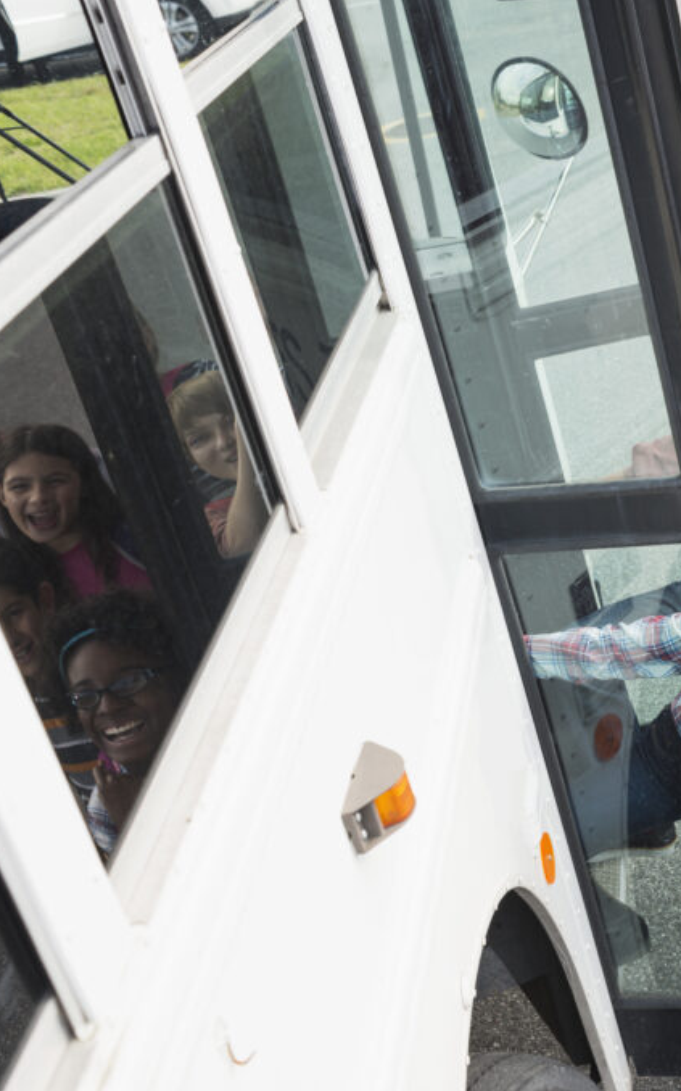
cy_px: 547
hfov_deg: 22.2
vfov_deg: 37.5
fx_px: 1604
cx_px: 803
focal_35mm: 54
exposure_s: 1/250
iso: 160
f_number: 5.6
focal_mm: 35
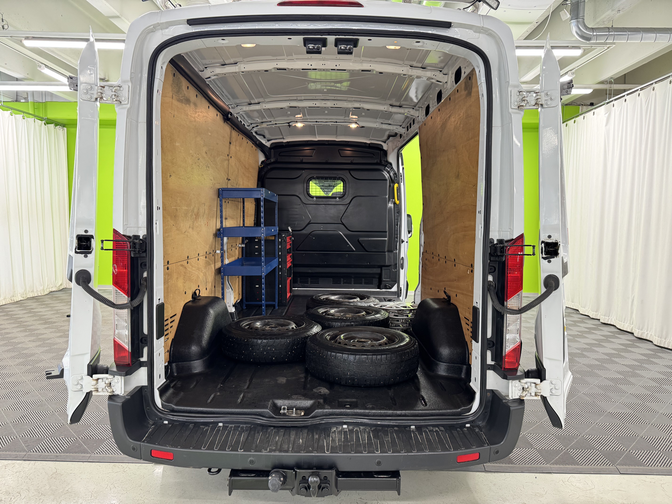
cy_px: 252
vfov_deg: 56.8
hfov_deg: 71.6
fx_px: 466
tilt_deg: -4.7
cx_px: 336
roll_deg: -1.7
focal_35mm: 24
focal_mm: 6.76
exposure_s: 1/50
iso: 250
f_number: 1.78
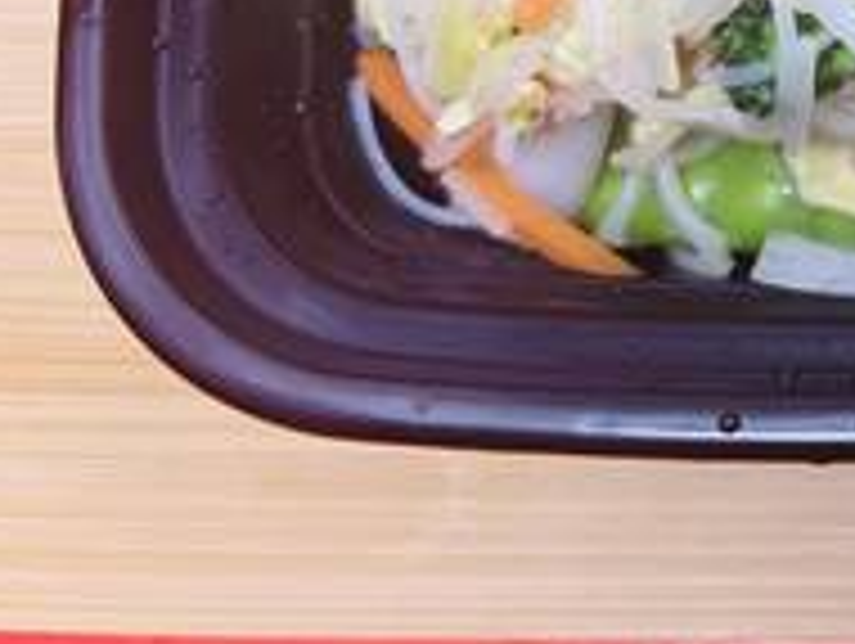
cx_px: 1292
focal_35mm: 80
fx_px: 1978
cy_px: -257
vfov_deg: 17.1
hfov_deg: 20.7
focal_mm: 5.7
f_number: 1.5
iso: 125
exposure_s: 1/120
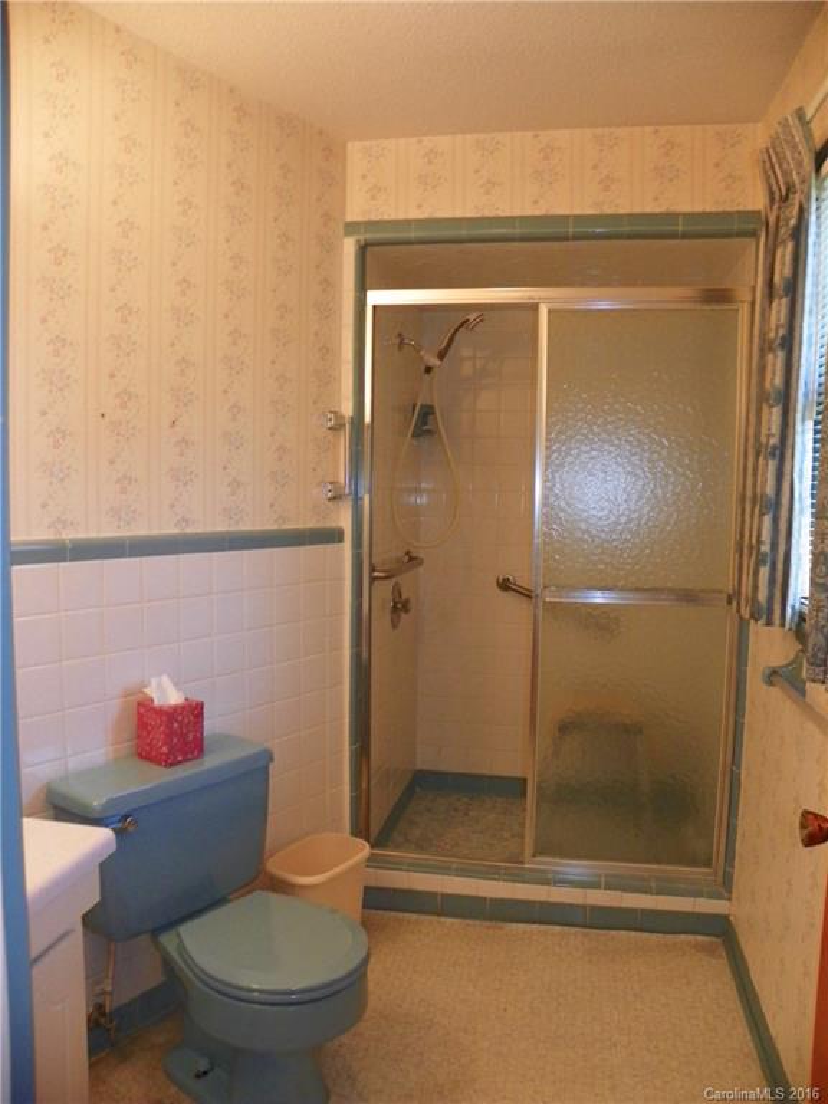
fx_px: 829
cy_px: 552
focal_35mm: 26
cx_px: 414
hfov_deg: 53.1
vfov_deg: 67.3
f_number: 2.8
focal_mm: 4.6
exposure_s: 1/30
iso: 200
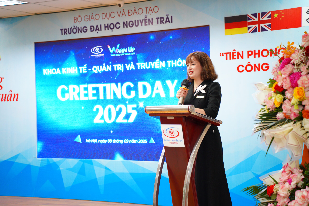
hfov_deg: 27.0
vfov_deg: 18.2
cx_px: 154
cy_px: 103
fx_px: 644
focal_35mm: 75
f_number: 2.8
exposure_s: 1/125
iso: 1000
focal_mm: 75
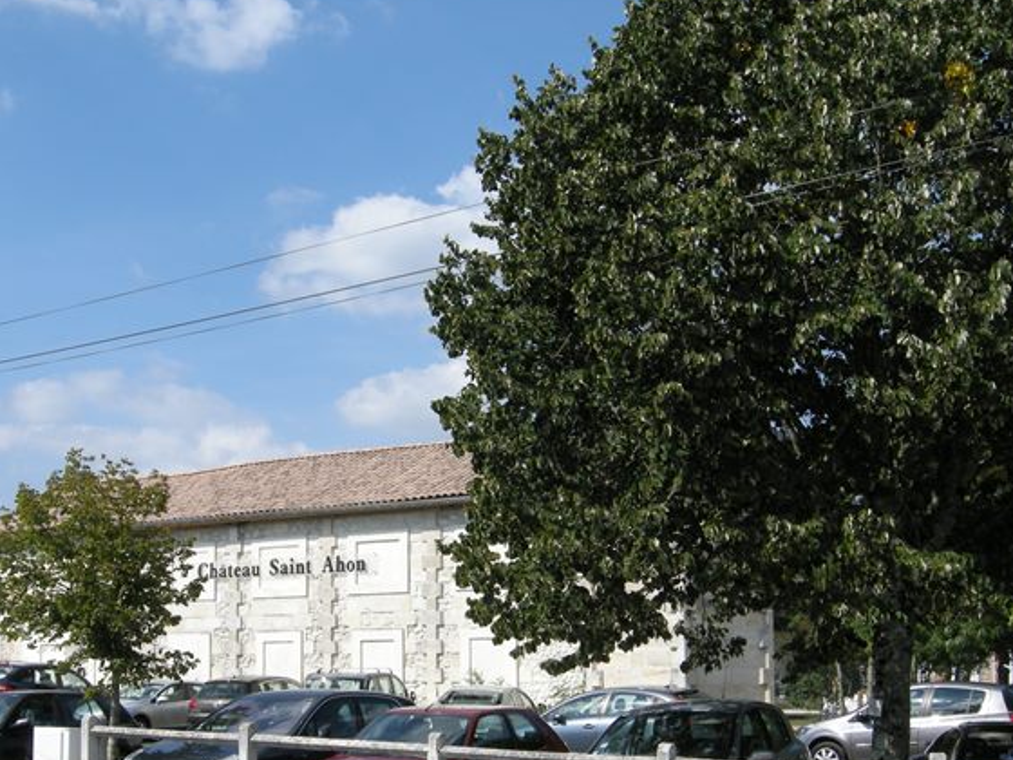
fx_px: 1463
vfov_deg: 28.9
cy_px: 516
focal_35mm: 50
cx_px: 432
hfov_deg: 38.1
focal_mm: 7.5
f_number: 6.1
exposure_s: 1/252
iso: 64
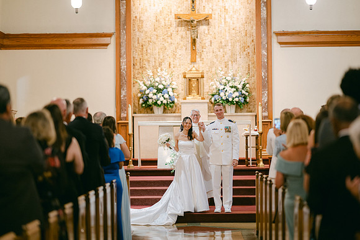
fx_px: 1077
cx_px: 177
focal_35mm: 108
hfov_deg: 19.0
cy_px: 120
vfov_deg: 12.7
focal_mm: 105
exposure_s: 1/125
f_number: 1.4
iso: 400
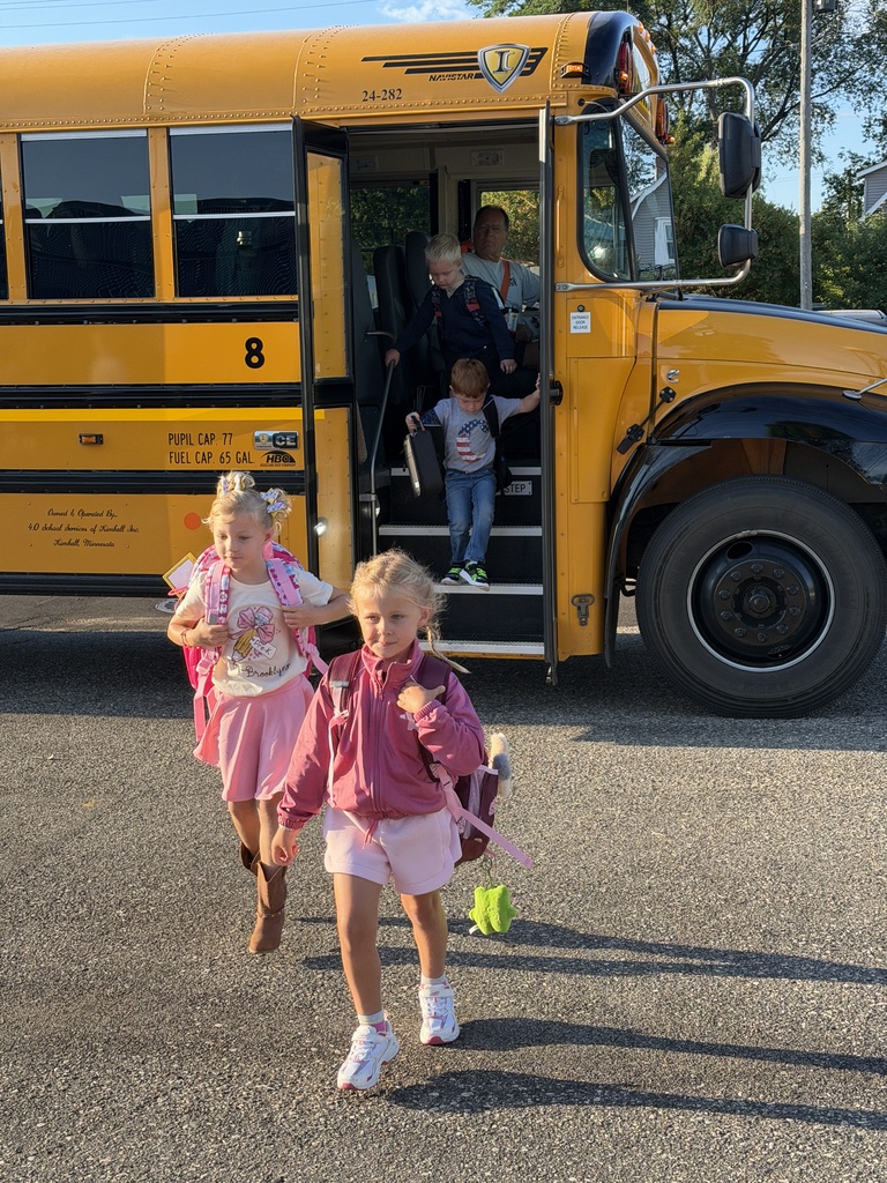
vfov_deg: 39.7
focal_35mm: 48
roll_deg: +2.5
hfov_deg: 30.3
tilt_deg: -10.4
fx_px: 1640
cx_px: 444
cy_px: 592
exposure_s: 1/1041
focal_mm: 6.76
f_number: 1.78
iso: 100
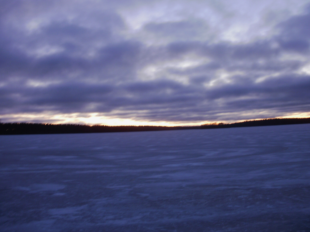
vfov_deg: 38.7
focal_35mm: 37
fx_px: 331
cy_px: 118
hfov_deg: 50.1
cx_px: 153
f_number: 3.5
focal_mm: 6.3
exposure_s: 1/5
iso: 100
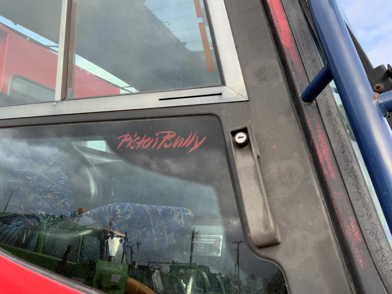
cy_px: 147
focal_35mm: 29
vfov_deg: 48.2
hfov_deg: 61.7
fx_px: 328
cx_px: 196
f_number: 1.8
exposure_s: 1/122
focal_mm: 3
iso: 20
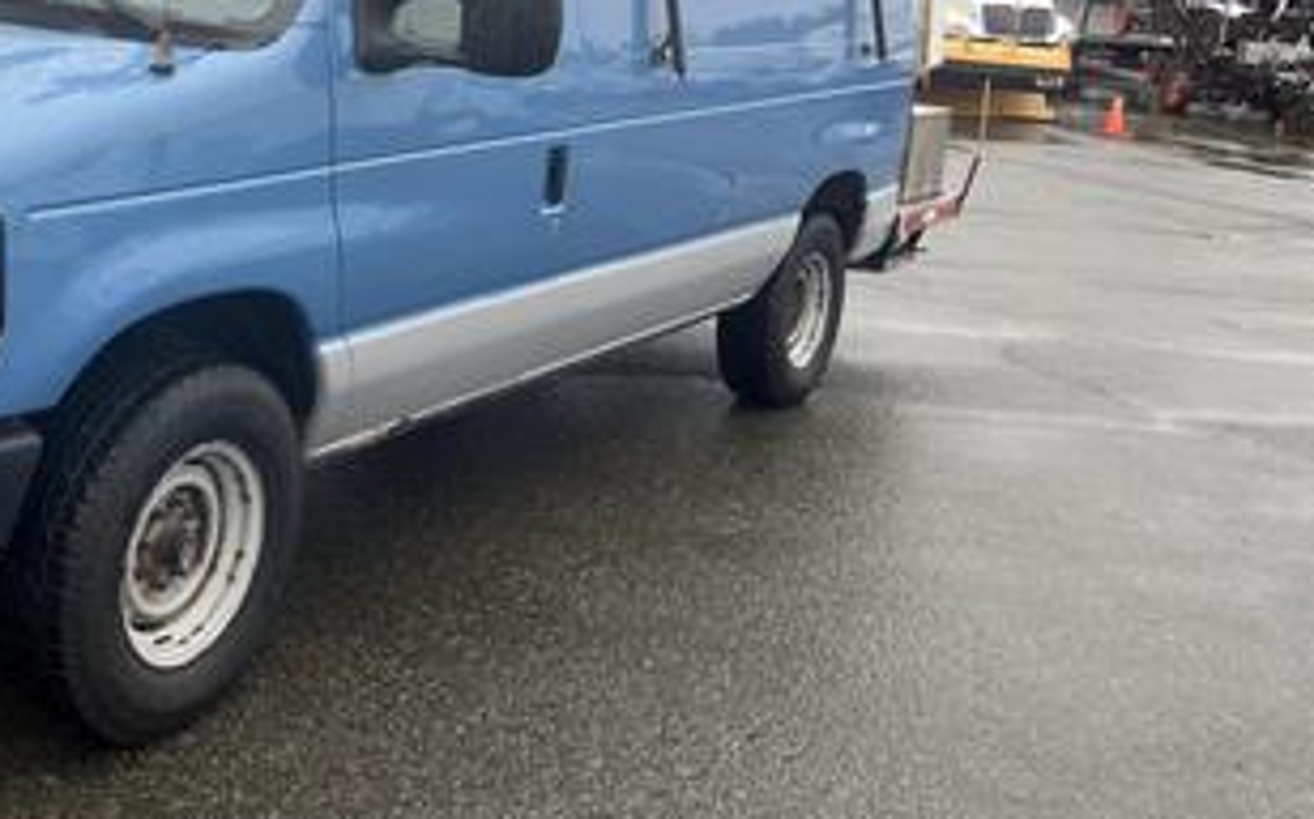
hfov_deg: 44.6
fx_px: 1539
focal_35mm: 43
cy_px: 149
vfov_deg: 29.1
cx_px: 320
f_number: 1.6
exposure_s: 1/484
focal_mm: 5.1
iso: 50
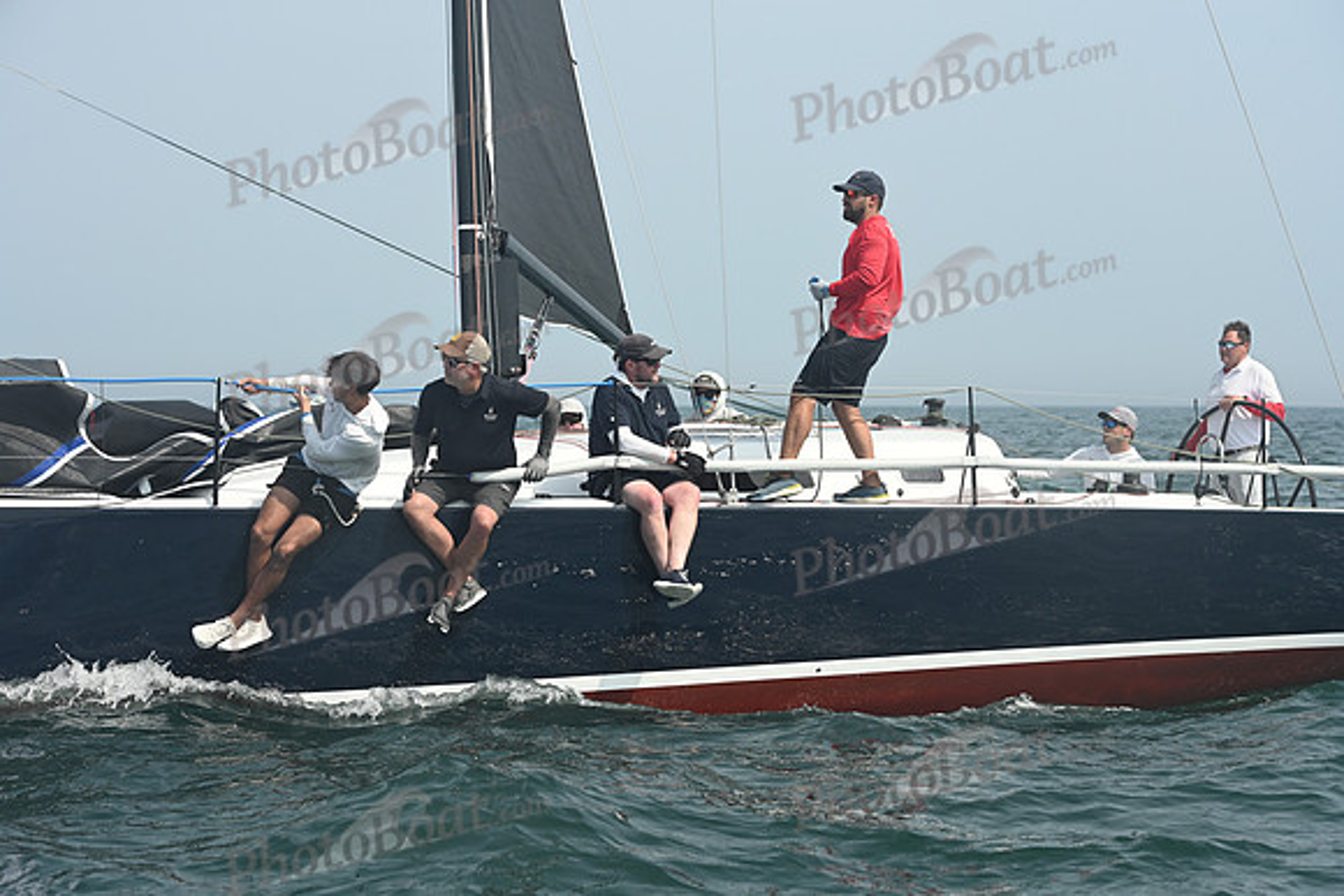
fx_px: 2987
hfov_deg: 25.4
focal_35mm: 80
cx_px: 672
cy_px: 448
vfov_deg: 17.1
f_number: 7.1
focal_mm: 80
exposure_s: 1/1250
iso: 320
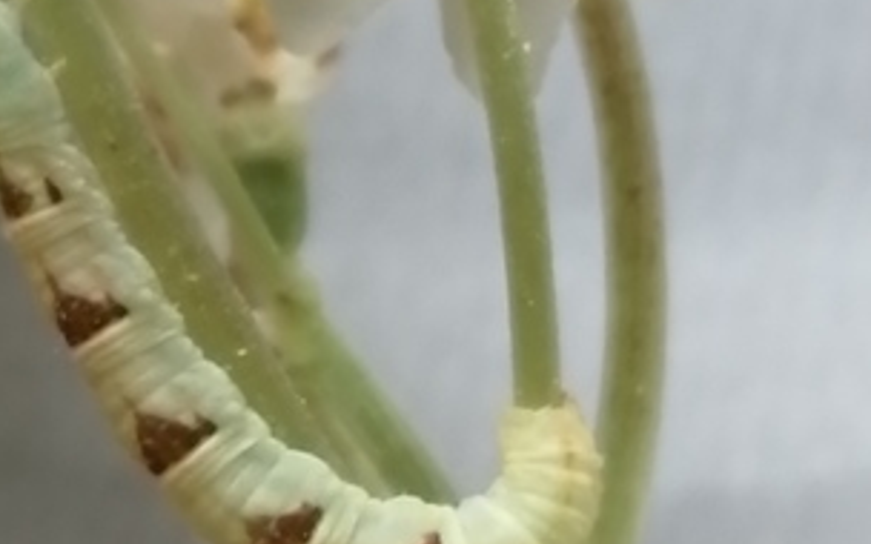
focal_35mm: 232
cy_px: 232
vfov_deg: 5.7
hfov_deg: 9.0
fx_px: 5507
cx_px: 352
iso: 50
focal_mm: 3.46
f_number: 1.8
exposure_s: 1/90
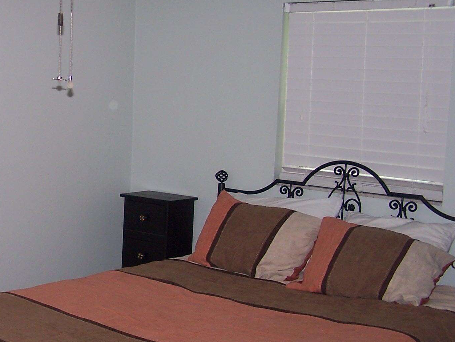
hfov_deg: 29.4
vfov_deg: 22.9
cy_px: 158
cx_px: 73
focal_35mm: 64
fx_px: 841
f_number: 2.8
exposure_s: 1/60
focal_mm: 6.3
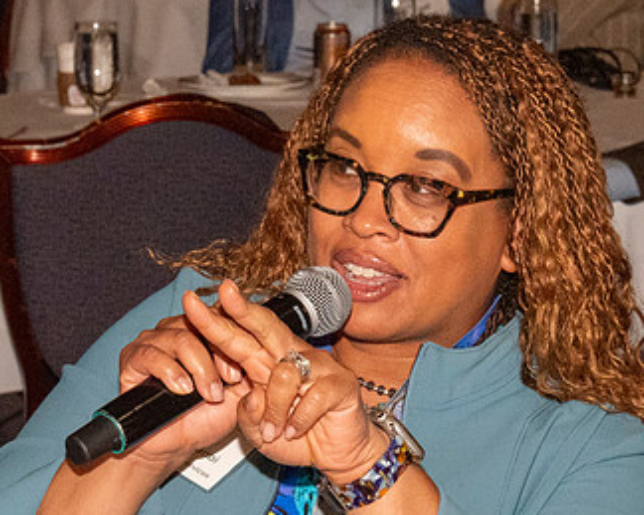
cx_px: 366
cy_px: 285
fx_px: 3944
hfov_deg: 9.3
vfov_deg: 7.5
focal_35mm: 207
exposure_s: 1/100
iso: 6400
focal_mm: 82
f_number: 14
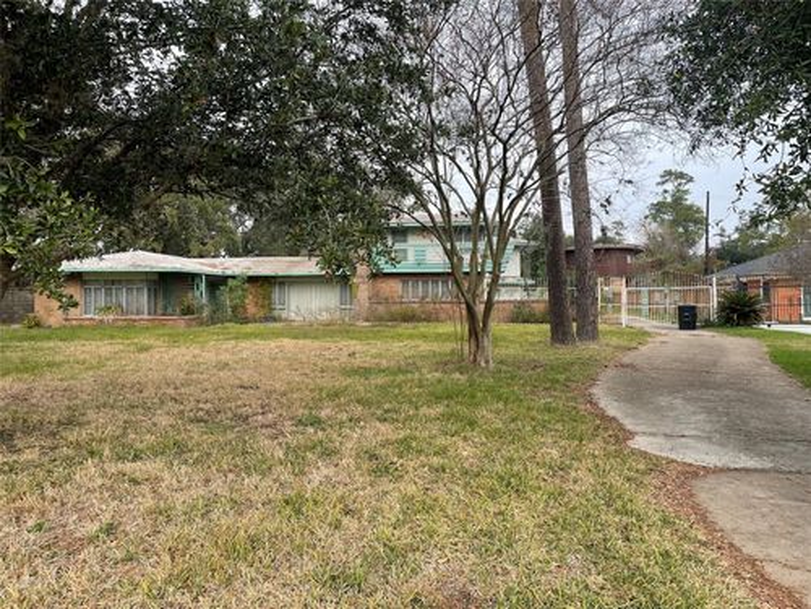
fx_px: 609
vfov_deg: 53.1
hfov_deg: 67.3
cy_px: 304
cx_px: 406
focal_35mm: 26
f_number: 1.6
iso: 32
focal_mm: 4.2
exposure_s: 1/1453
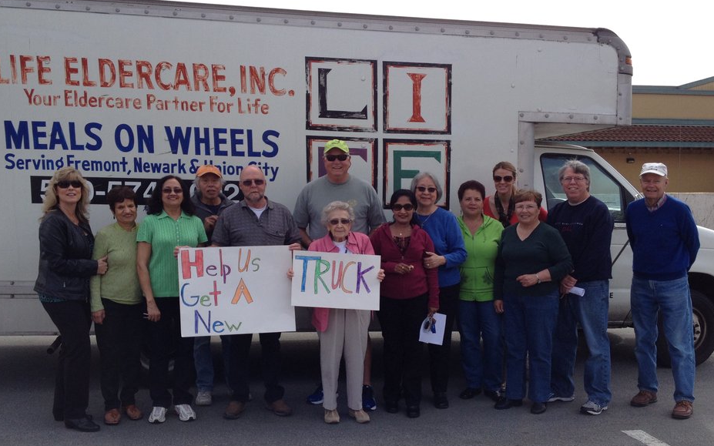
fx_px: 798
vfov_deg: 31.2
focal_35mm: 41
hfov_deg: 48.2
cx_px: 337
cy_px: 260
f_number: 2.4
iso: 50
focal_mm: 4.28
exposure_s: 1/1104
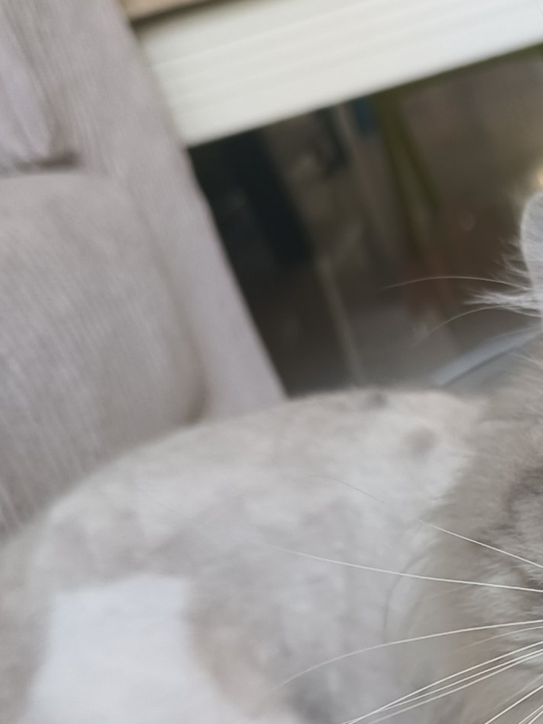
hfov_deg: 20.4
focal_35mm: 66
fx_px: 1380
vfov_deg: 28.8
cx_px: 694
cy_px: 569
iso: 881
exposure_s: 1/100
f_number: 1.88
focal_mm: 5.59
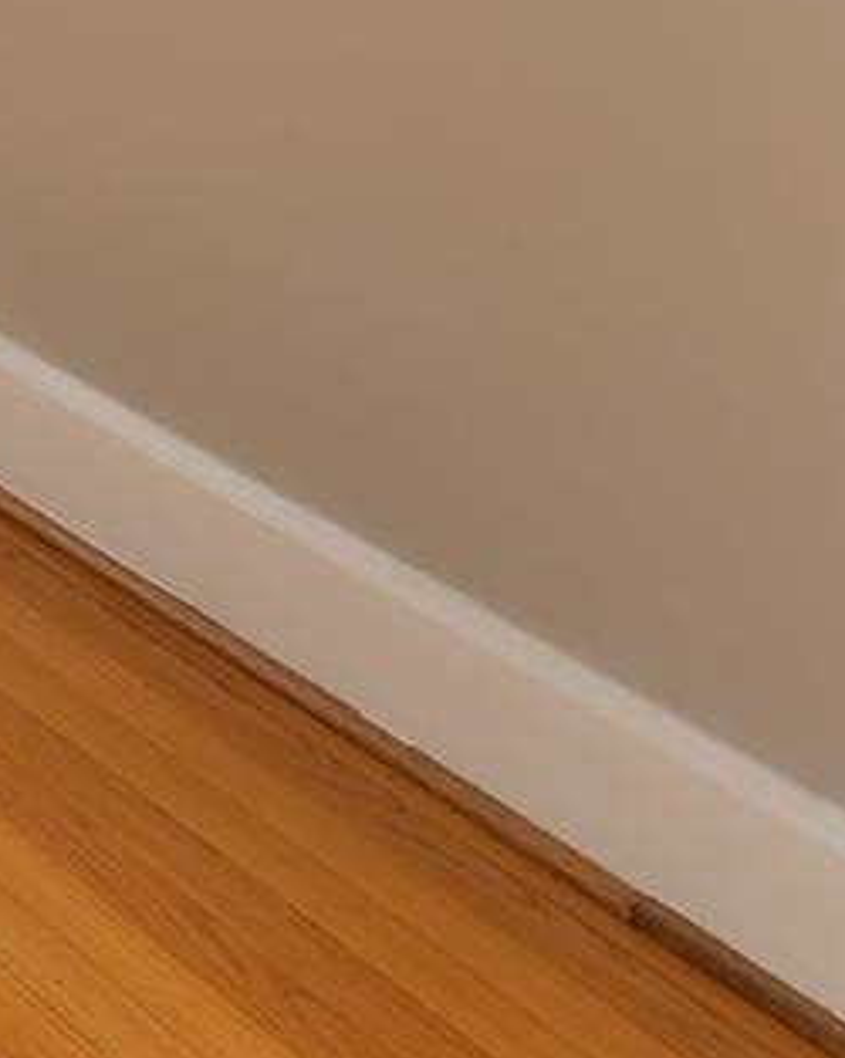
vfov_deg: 17.9
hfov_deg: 9.4
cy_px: -823
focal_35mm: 86
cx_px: -2150
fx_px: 2691
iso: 400
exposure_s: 1/5
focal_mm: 14
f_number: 18
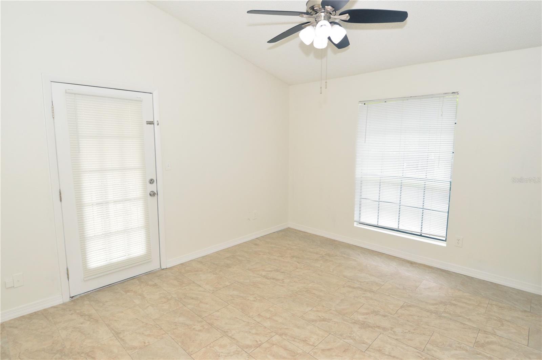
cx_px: 271
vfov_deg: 67.3
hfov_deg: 90.1
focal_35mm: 18
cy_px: 180
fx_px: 271
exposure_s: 1/80
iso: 800
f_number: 10
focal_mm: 12
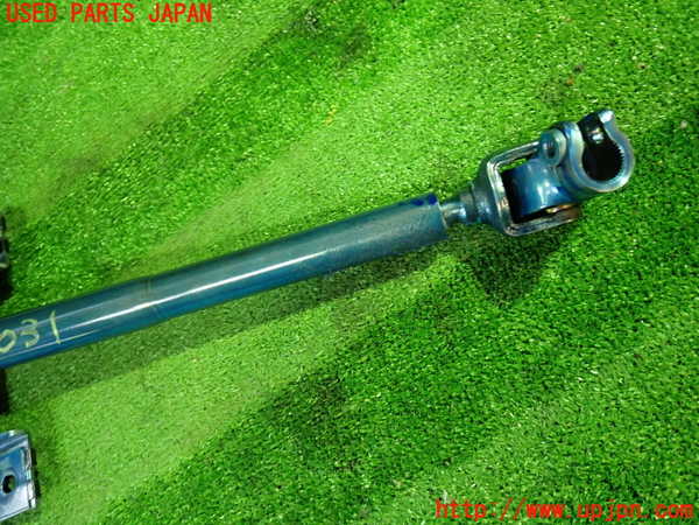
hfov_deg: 63.4
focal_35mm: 28
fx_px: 565
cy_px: 262
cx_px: 350
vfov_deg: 49.7
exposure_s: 1/30
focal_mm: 5.05
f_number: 2.2
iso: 640
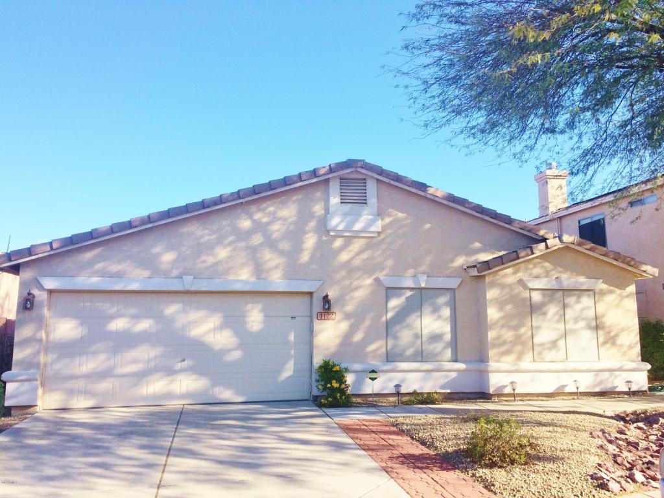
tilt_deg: +7.2
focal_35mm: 29
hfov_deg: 61.7
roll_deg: +2.6
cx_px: 332
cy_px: 249
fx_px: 556
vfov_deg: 48.2
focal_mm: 4.15
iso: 32
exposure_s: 1/1140
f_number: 2.2
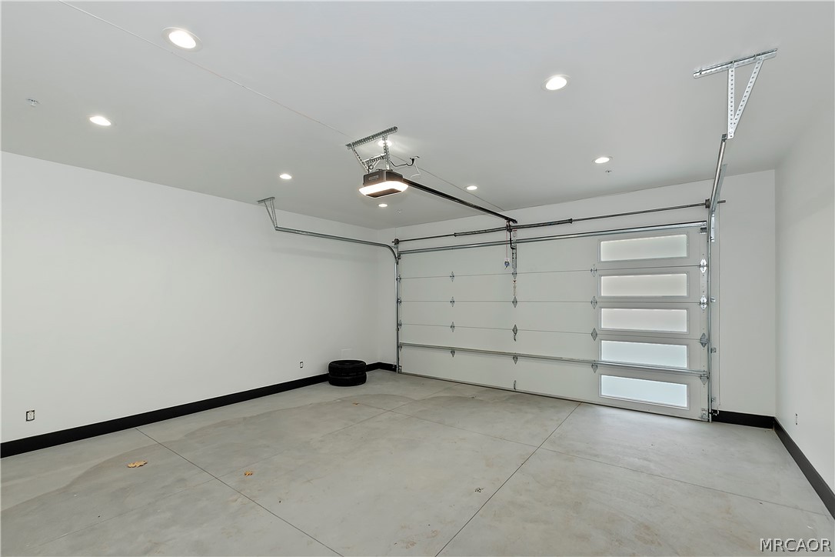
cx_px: 418
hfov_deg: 100.4
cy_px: 278
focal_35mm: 15
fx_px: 348
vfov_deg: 77.3
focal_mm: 10
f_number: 8
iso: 320
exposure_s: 1/30
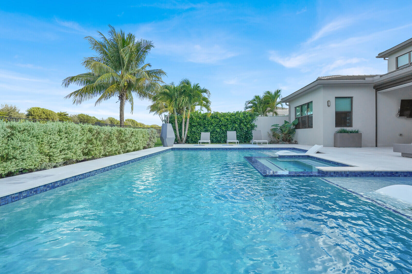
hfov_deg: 96.7
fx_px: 183
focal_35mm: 16
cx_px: 206
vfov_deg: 73.7
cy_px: 137
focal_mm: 16
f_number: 8
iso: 800
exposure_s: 1/800
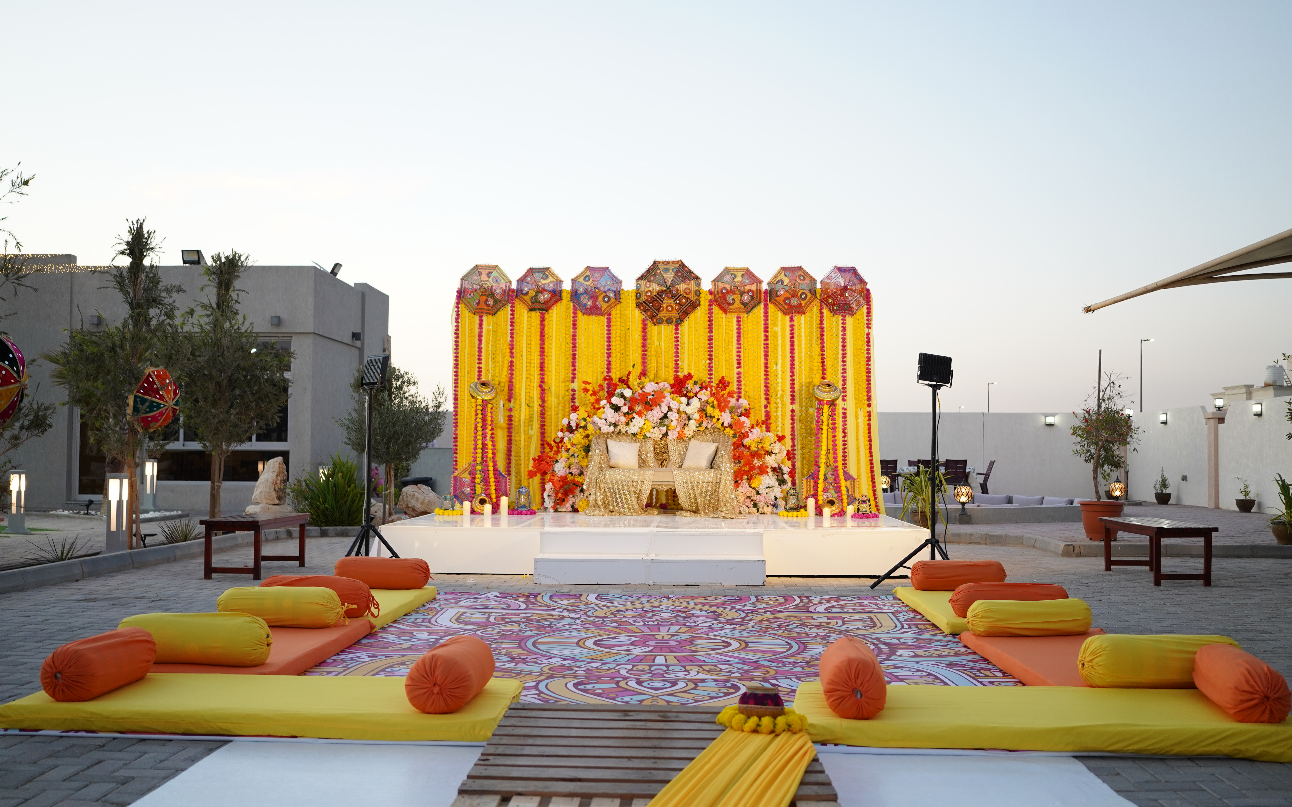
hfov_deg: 54.0
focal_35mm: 36
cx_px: 645
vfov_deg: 35.3
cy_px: 406
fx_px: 1268
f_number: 2.8
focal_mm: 35
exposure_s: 1/100
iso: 500
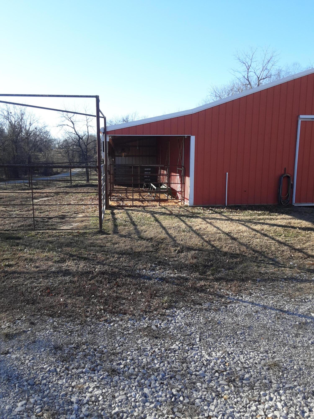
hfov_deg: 49.7
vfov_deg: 63.4
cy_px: 210
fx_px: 339
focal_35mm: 28
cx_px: 157
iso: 40
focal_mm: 2.9
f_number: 1.9
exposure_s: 1/556
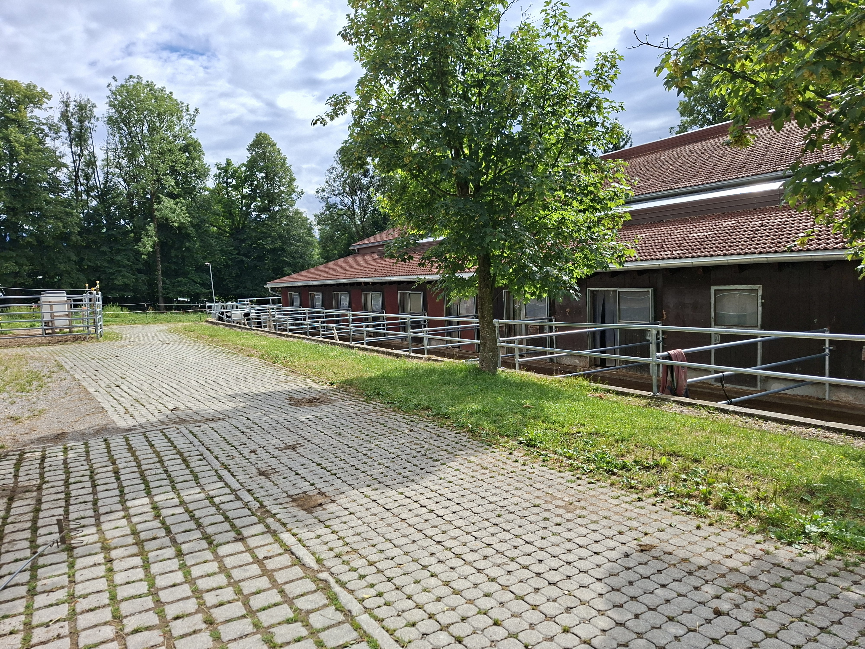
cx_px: 432
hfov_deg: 73.9
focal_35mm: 23
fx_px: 575
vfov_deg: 58.9
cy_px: 324
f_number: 1.8
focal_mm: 5.54
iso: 50
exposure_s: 1/2577
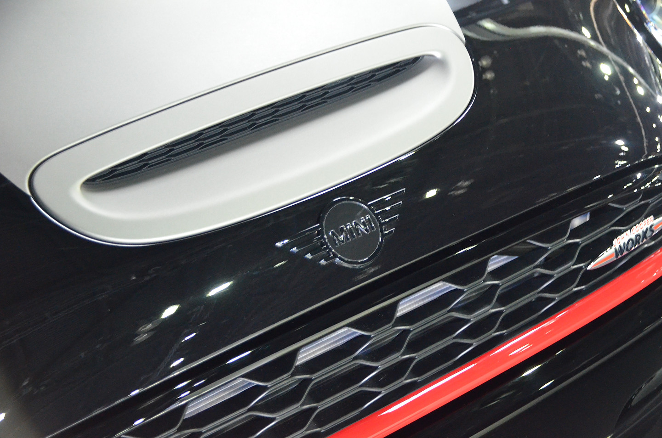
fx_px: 1431
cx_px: 331
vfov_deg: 17.4
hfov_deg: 26.0
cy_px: 219
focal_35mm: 78
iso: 4000
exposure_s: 1/6
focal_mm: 52
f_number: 4.8
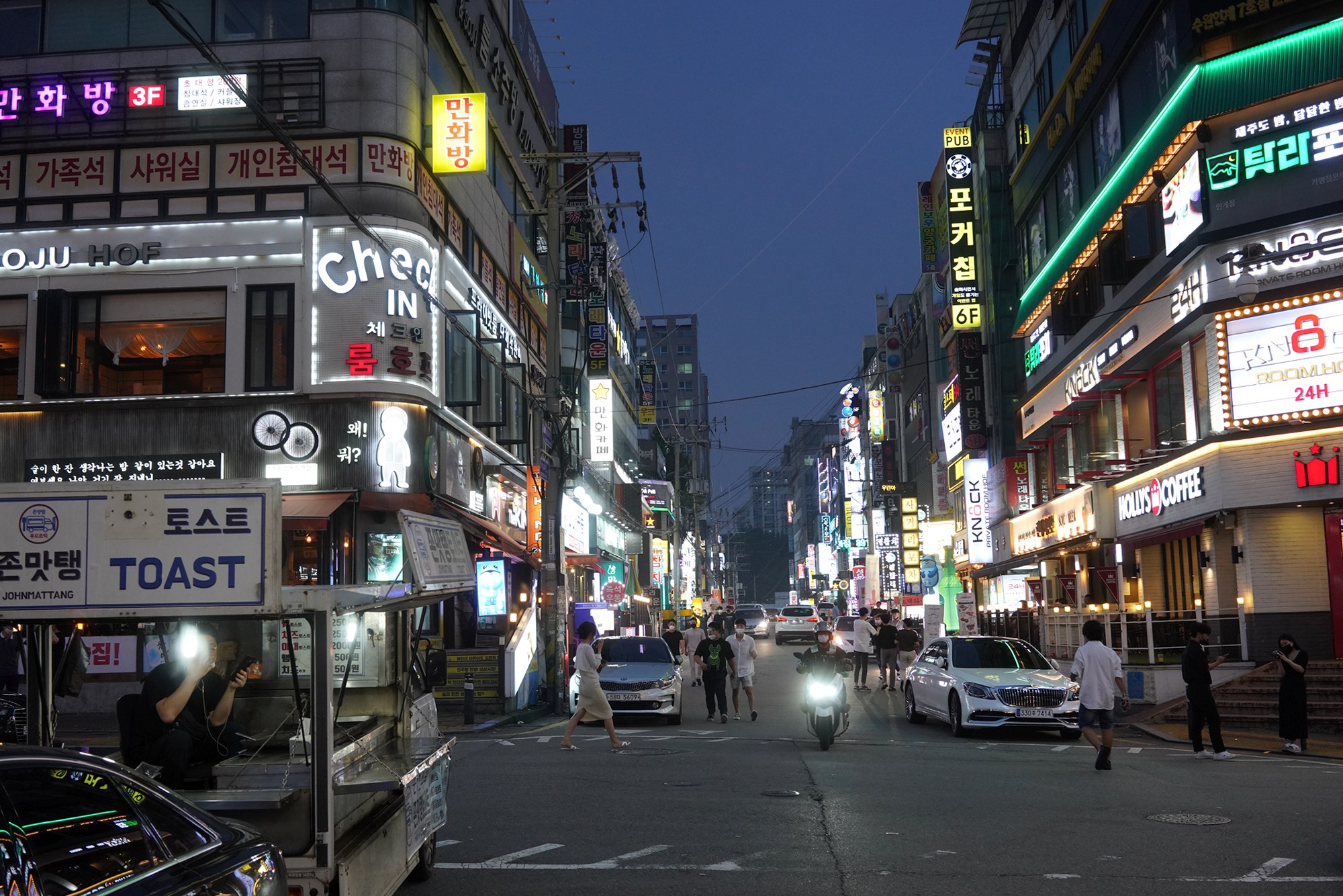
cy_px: 448
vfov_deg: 37.9
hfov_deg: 54.4
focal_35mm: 35
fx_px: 1306
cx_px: 672
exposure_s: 1/100
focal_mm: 35
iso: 1600
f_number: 5
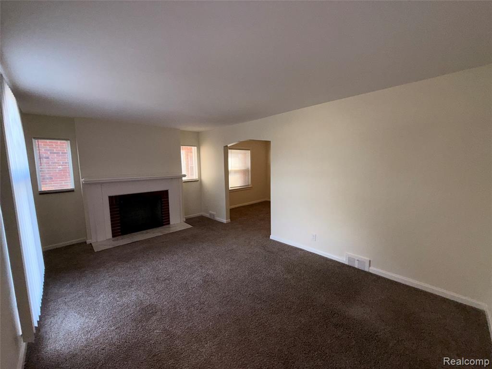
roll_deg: +0.5
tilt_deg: -5.0
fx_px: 199
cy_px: 184
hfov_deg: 102.1
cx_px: 246
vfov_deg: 85.7
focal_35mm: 14
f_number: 2.2
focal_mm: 2.22
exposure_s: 1/122
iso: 64
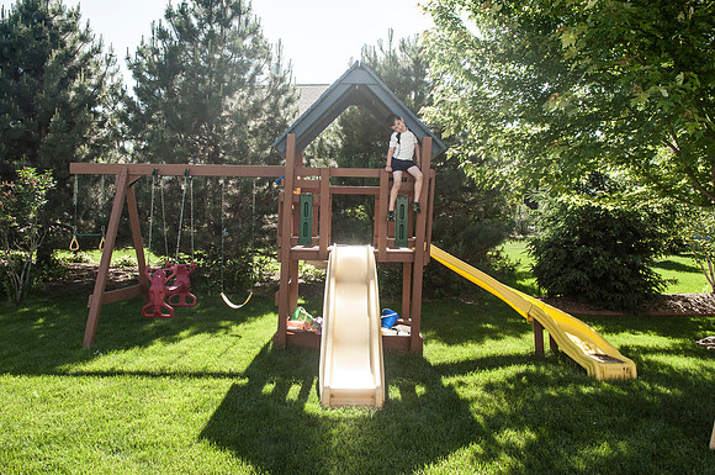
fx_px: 535
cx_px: 358
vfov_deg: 47.8
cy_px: 238
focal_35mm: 27
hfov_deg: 67.5
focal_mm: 18
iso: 400
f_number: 5
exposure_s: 1/2000
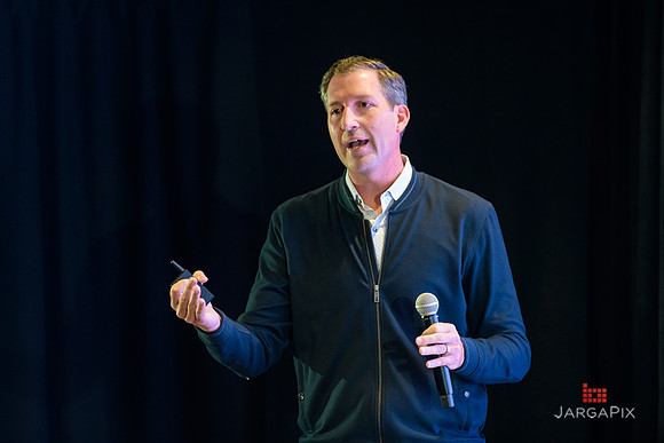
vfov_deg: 7.2
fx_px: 3505
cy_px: 222
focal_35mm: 190
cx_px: 332
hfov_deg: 10.8
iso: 3200
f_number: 3.2
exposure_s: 1/200
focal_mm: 190
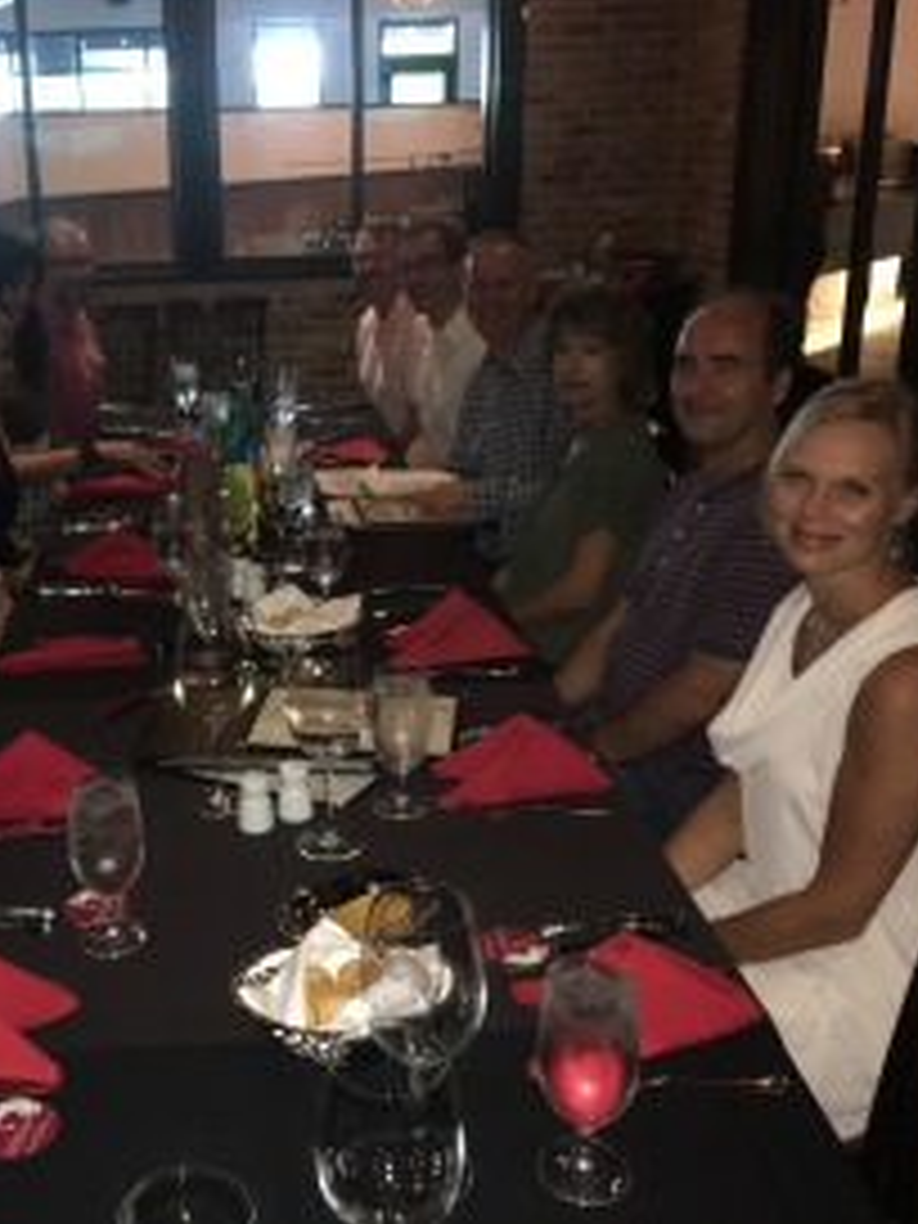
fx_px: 1379
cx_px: 225
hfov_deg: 35.9
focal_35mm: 39
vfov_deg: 47.9
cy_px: 612
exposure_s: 1/16
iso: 200
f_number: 2.2
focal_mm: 4.15
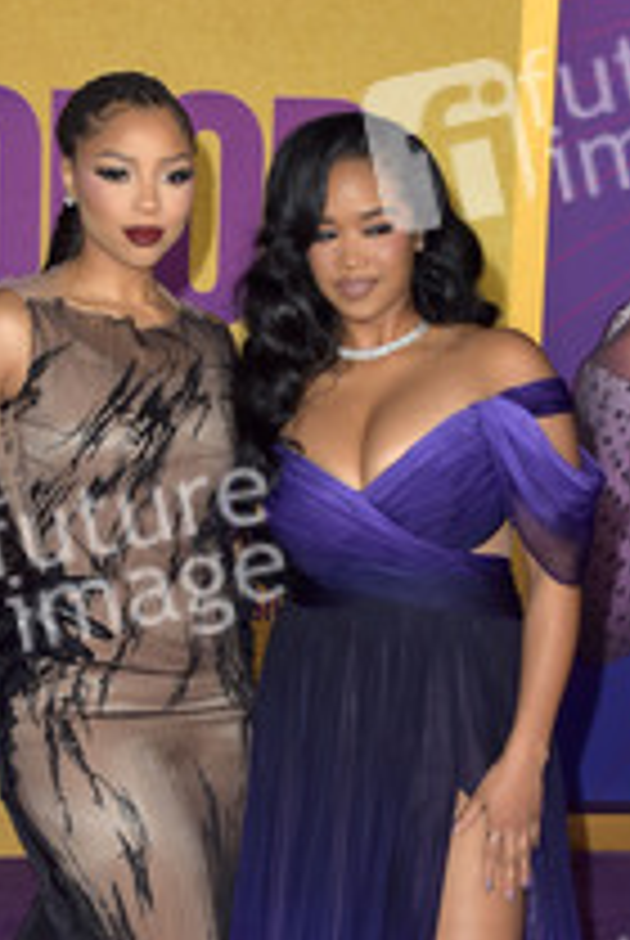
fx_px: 2250
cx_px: 187
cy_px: 801
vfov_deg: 23.1
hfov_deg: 15.9
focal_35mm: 86
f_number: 6.3
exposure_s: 1/250
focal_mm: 45
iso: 400
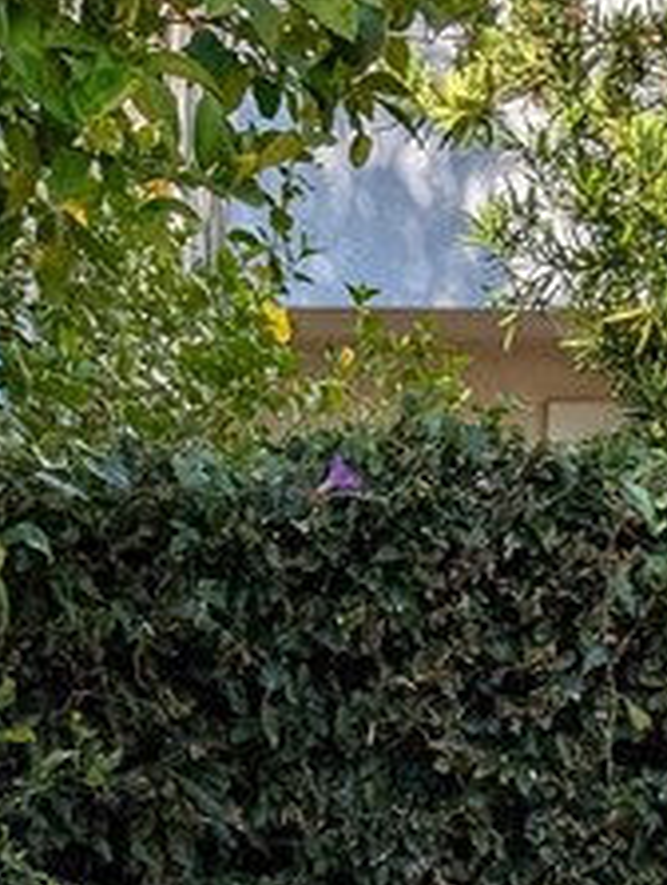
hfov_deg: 13.5
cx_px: 343
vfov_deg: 14.3
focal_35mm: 110
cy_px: 1879
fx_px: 2818
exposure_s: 1/739
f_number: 1.68
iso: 21
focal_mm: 6.9
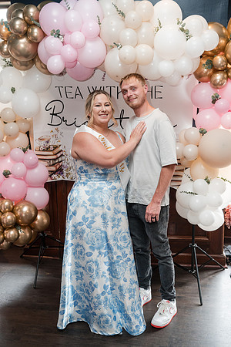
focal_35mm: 36
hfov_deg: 36.9
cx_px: 116
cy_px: 174
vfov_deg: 53.1
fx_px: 346
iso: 2500
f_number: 4
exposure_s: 1/250
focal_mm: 36
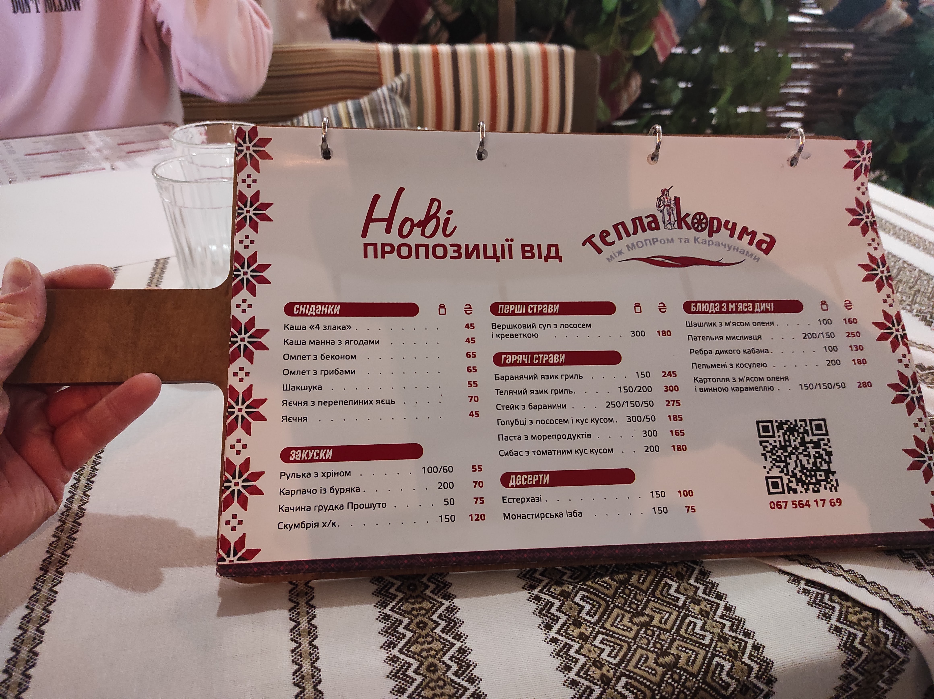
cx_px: 467
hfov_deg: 69.4
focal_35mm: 25
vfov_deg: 54.8
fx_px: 674
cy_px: 350
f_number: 1.89
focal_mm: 5.43
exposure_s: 1/20
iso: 1844
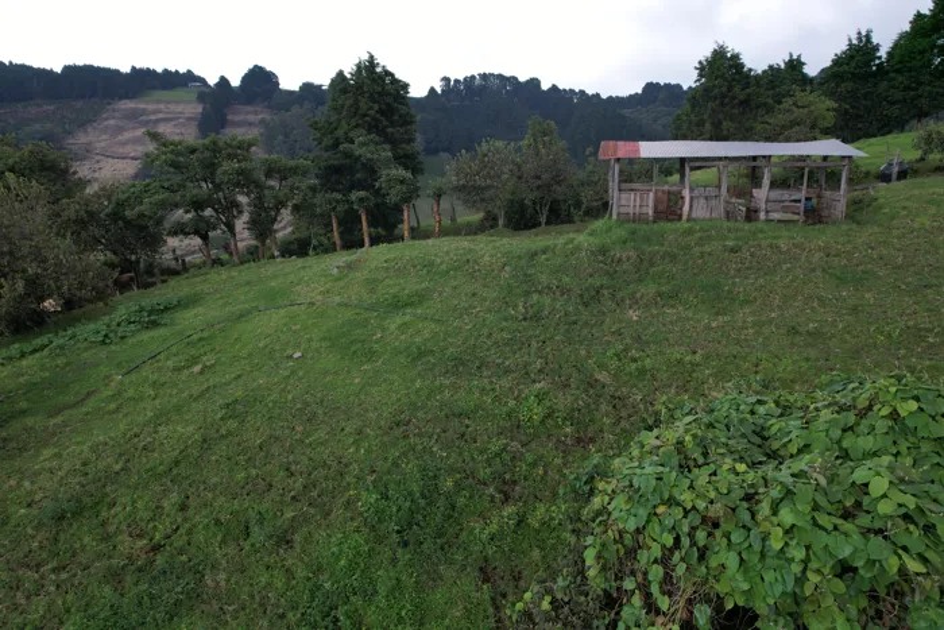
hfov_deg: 78.6
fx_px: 577
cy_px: 315
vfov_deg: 57.2
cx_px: 472
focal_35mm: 22
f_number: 2.8
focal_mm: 8.38
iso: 100
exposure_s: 1/725
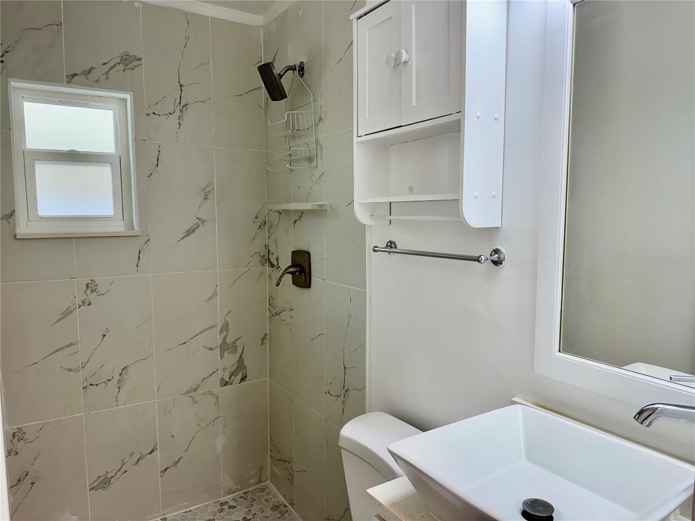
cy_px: 260
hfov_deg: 71.6
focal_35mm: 24
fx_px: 482
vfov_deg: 56.8
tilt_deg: -6.0
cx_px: 348
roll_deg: +0.0
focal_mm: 6.76
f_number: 1.78
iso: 64
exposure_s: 1/120
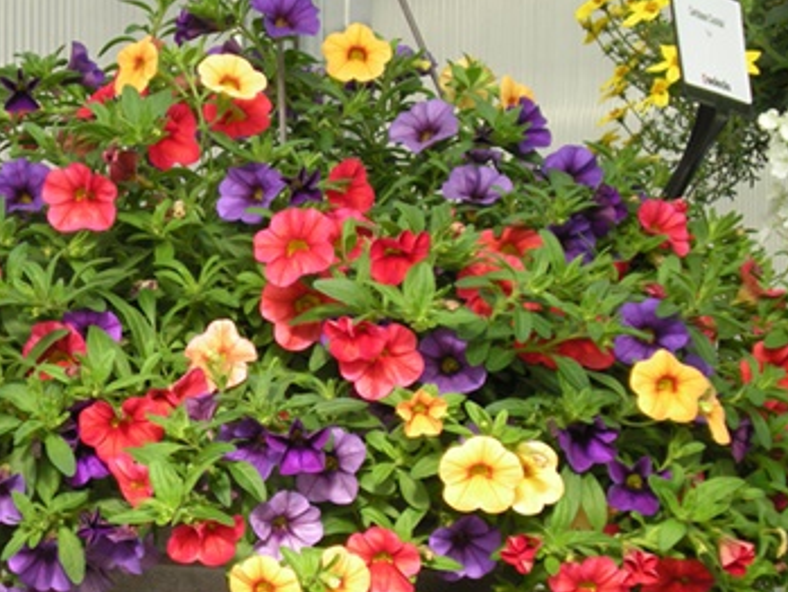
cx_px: 253
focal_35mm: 106
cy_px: 378
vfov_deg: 14.0
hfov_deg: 18.5
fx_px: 2414
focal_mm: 12.3
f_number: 4.6
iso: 130
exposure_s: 1/125
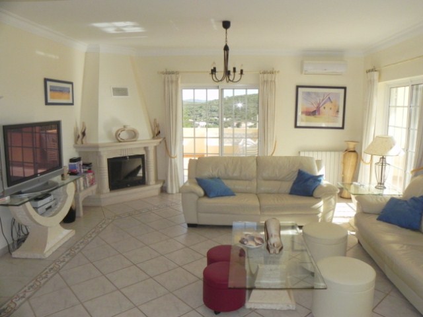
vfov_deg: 53.1
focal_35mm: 26
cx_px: 212
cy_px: 158
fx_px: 318
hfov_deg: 67.3
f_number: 6.3
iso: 400
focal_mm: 4.6
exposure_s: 1/347
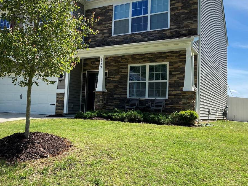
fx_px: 265
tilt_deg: +4.2
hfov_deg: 49.6
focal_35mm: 37
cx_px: 91
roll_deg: -2.6
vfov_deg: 38.7
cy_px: 89
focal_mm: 4.25
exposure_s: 1/1608
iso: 32
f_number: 1.8
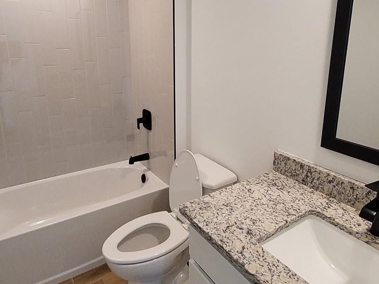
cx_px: 209
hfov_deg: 71.4
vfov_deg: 56.4
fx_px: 263
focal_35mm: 24
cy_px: 115
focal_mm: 1.13
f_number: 2.2
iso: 200
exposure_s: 1/60
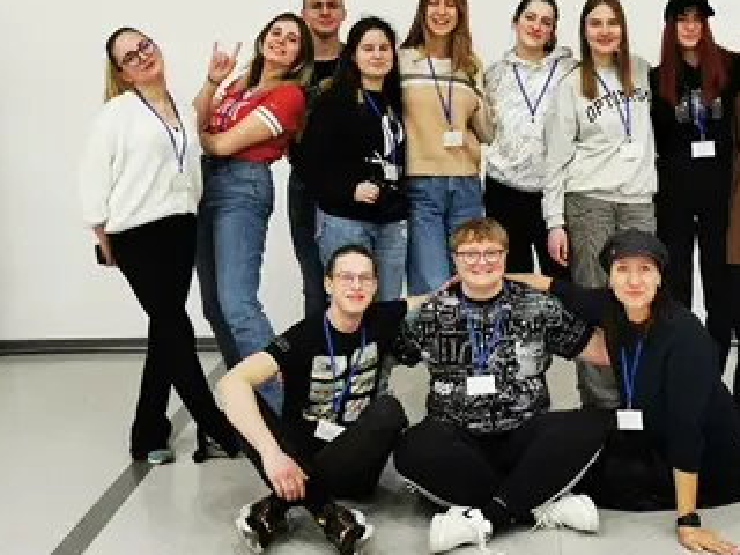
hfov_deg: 38.6
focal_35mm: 49
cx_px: 472
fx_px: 1047
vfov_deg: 29.6
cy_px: 208
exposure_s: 1/100
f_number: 1.6
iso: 160
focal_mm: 5.56
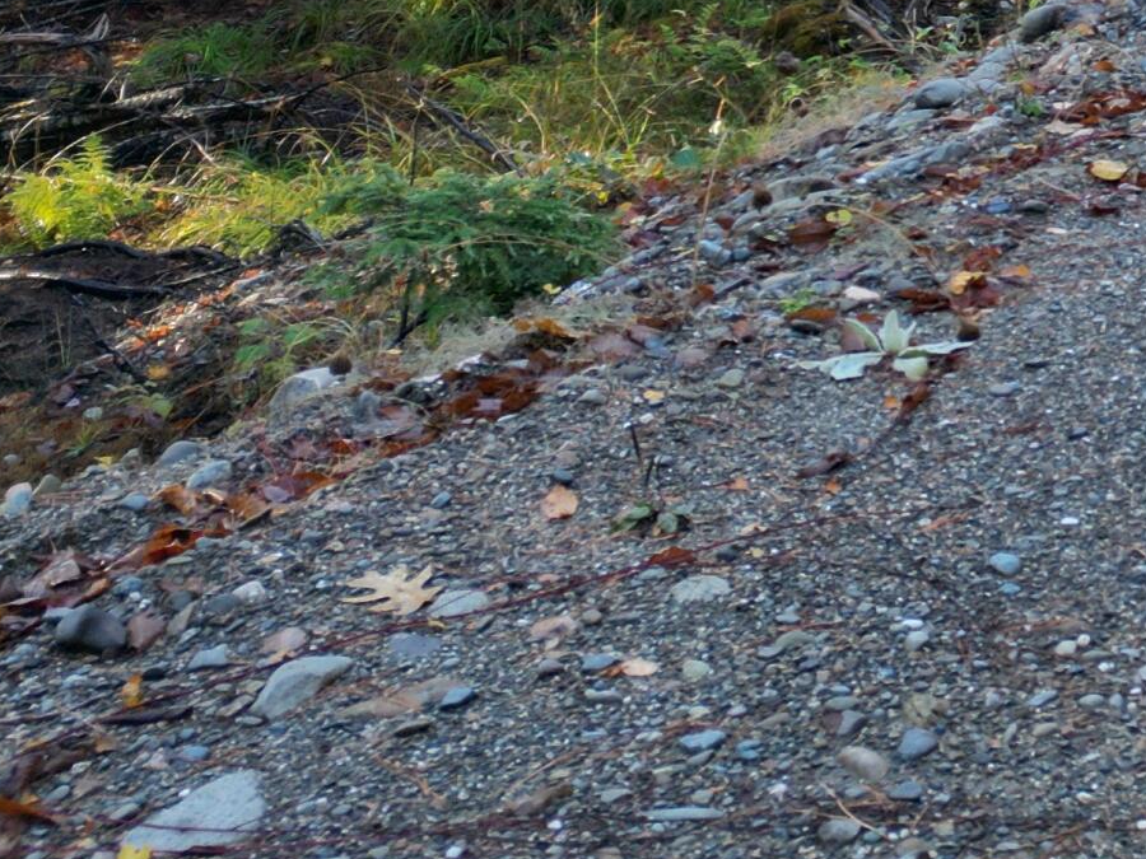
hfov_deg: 19.8
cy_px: -523
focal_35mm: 80
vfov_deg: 16.4
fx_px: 2648
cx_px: 1890
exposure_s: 1/240
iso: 100
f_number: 1.7
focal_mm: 6.72
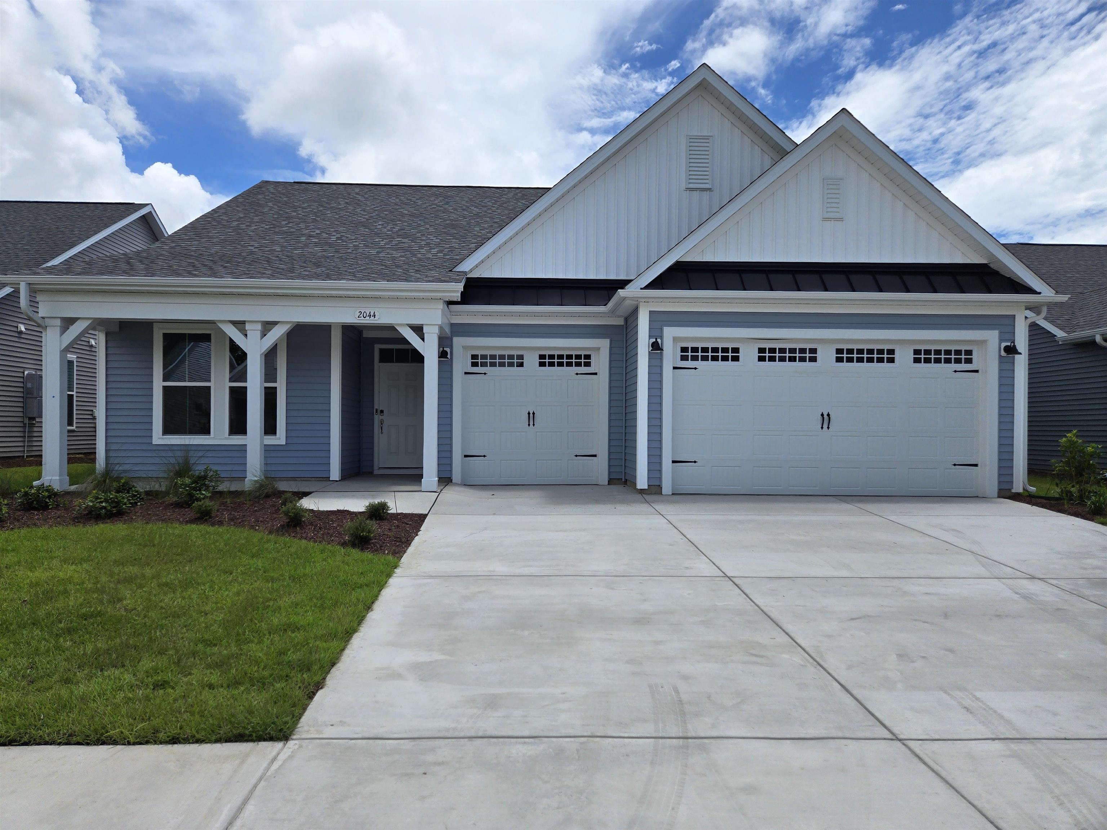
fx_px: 736
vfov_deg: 58.9
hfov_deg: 73.9
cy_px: 415
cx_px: 554
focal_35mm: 23
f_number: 1.8
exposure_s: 1/2715
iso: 25
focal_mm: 5.4
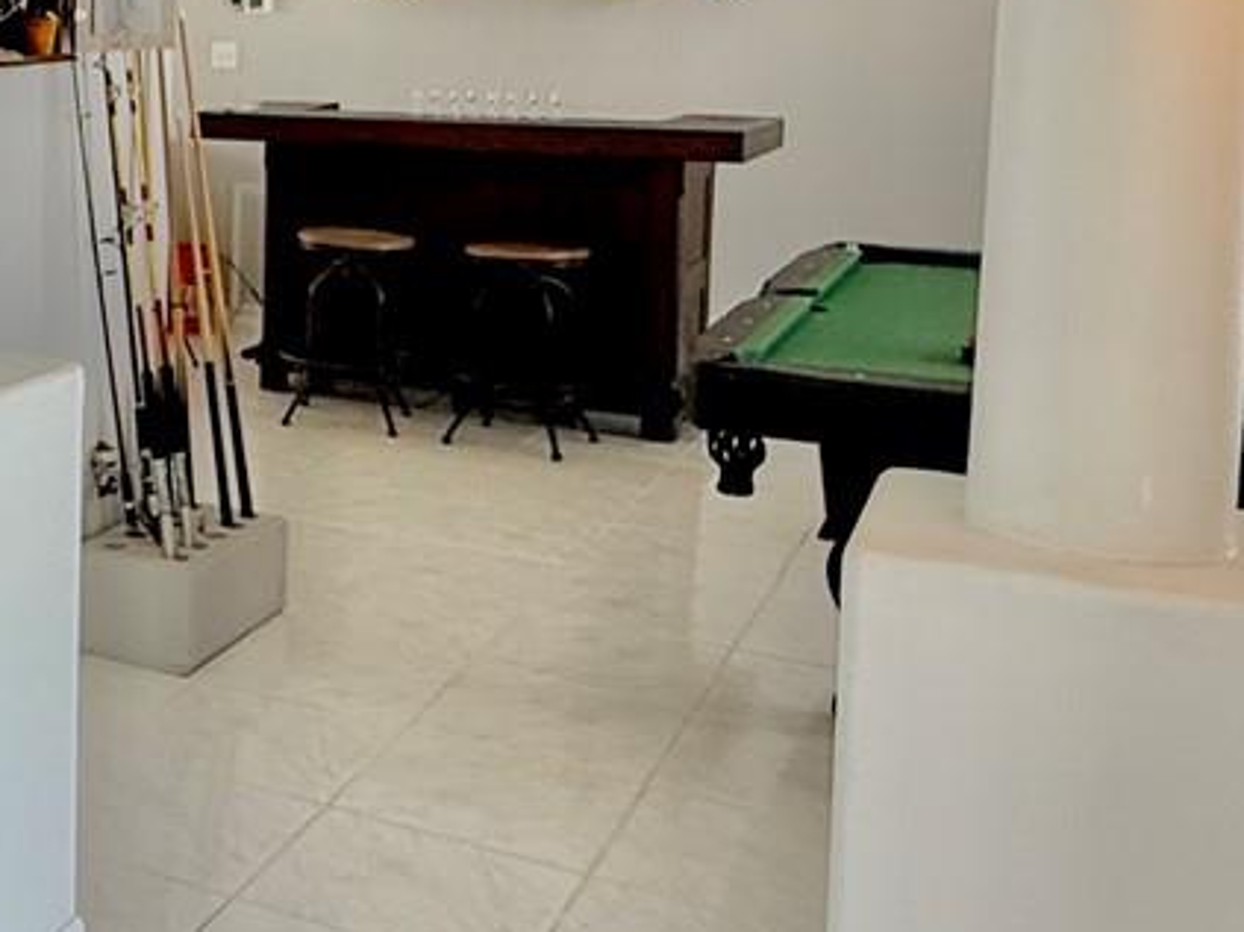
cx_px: -306
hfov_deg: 30.0
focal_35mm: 53
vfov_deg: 26.9
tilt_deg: -4.6
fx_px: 1904
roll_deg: -0.4
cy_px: 171
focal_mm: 2.22
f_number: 2.2
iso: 100
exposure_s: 1/120
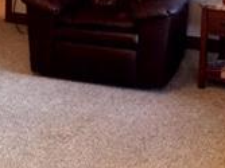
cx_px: 71
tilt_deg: -8.6
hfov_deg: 17.7
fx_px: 721
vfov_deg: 12.9
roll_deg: -1.1
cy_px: -46
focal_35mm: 111
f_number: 2.2
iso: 250
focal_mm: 4.15
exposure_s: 1/24
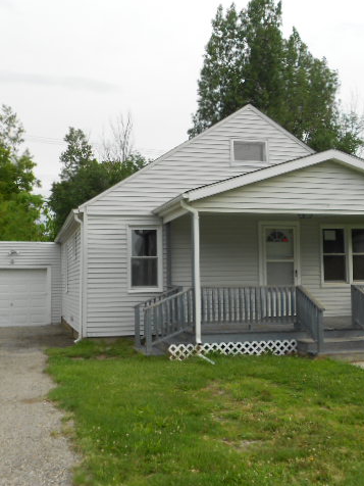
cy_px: 243
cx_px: 196
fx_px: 603
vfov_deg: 43.9
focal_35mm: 43
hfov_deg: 33.6
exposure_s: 1/400
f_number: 3.6
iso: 80
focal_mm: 5.8
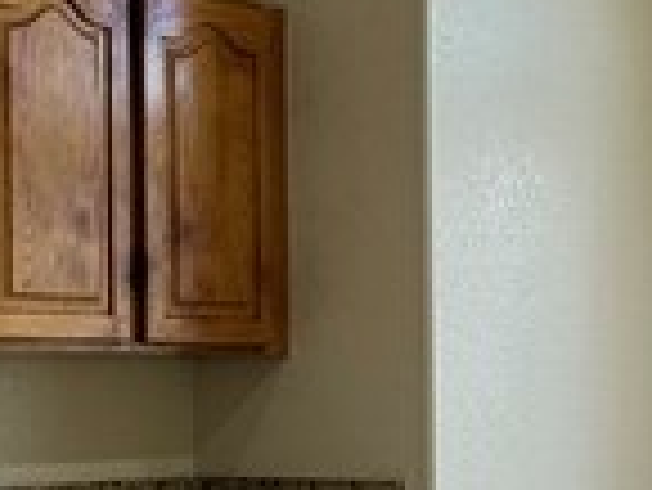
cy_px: 463
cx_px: 283
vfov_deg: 14.8
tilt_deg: -3.3
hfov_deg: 19.8
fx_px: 1866
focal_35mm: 99
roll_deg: +0.9
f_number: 2.2
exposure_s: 1/120
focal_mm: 2.22
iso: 64
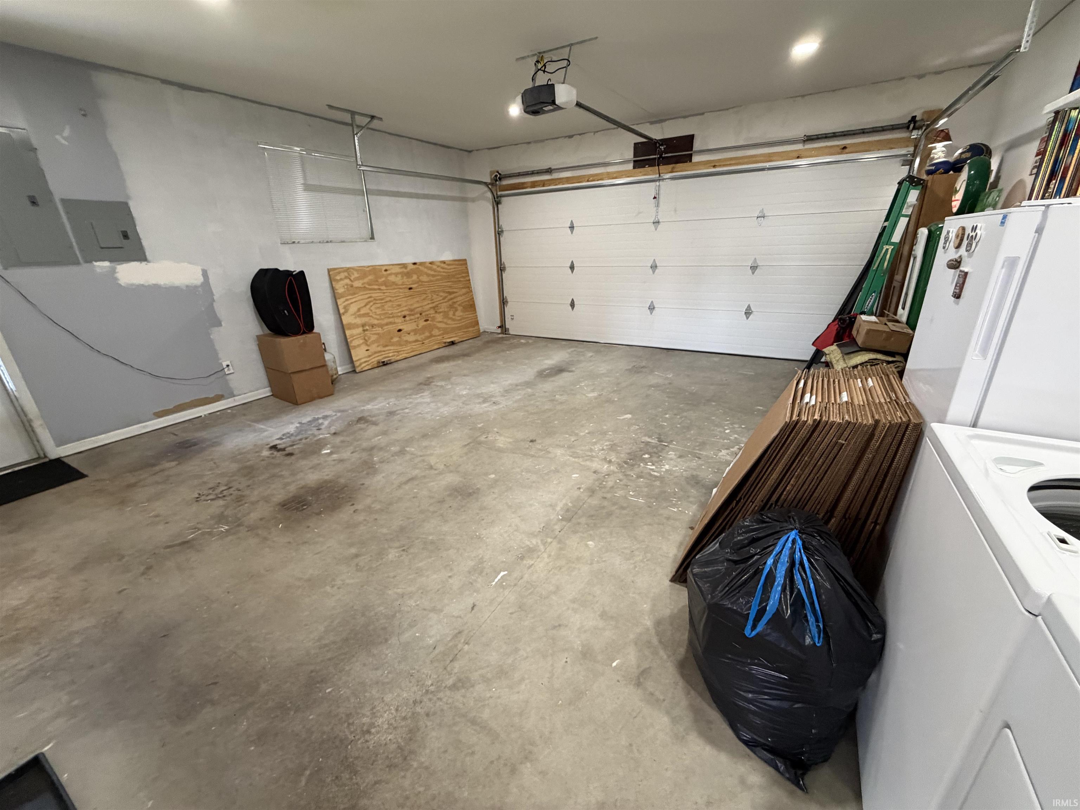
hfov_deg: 102.1
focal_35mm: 14
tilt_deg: -21.3
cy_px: 405
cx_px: 540
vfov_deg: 85.7
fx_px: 437
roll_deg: +2.2
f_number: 2.2
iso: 400
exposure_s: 1/60
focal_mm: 2.22
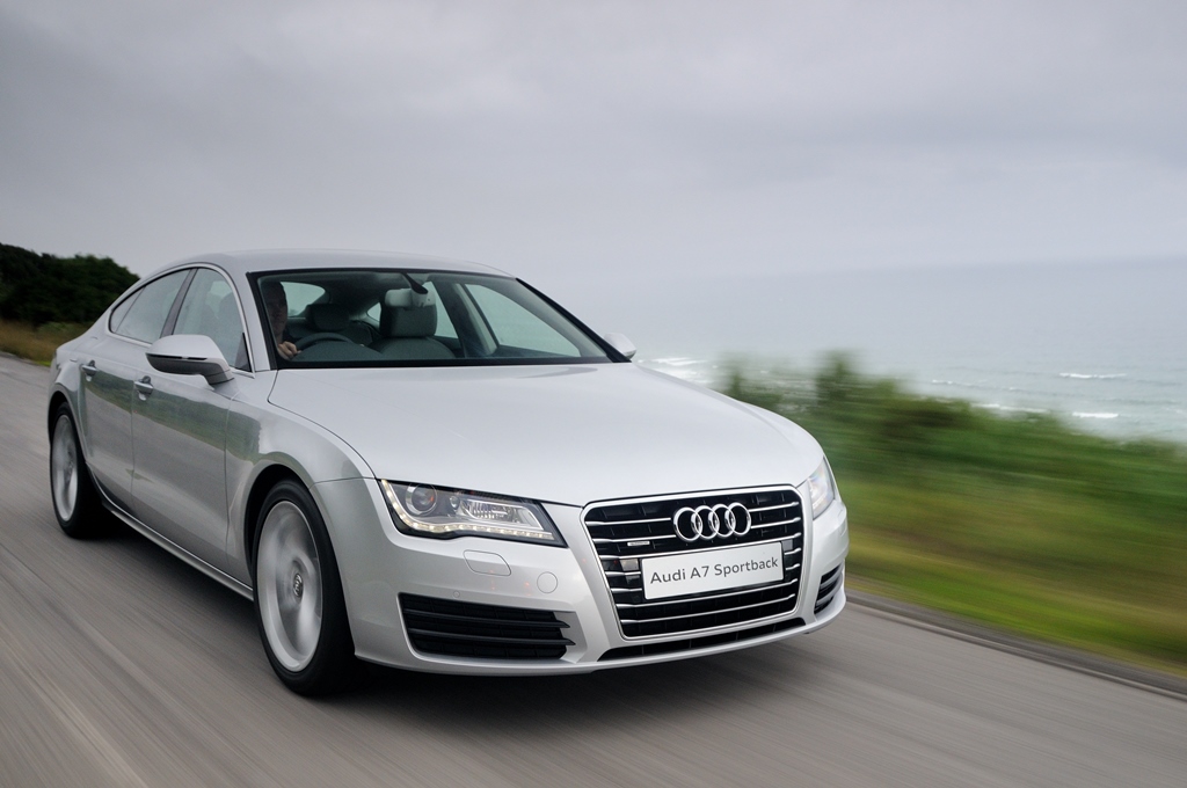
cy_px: 394
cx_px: 594
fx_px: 1383
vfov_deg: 31.8
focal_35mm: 42
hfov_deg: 46.5
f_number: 5.6
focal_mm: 28
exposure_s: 1/30
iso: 400
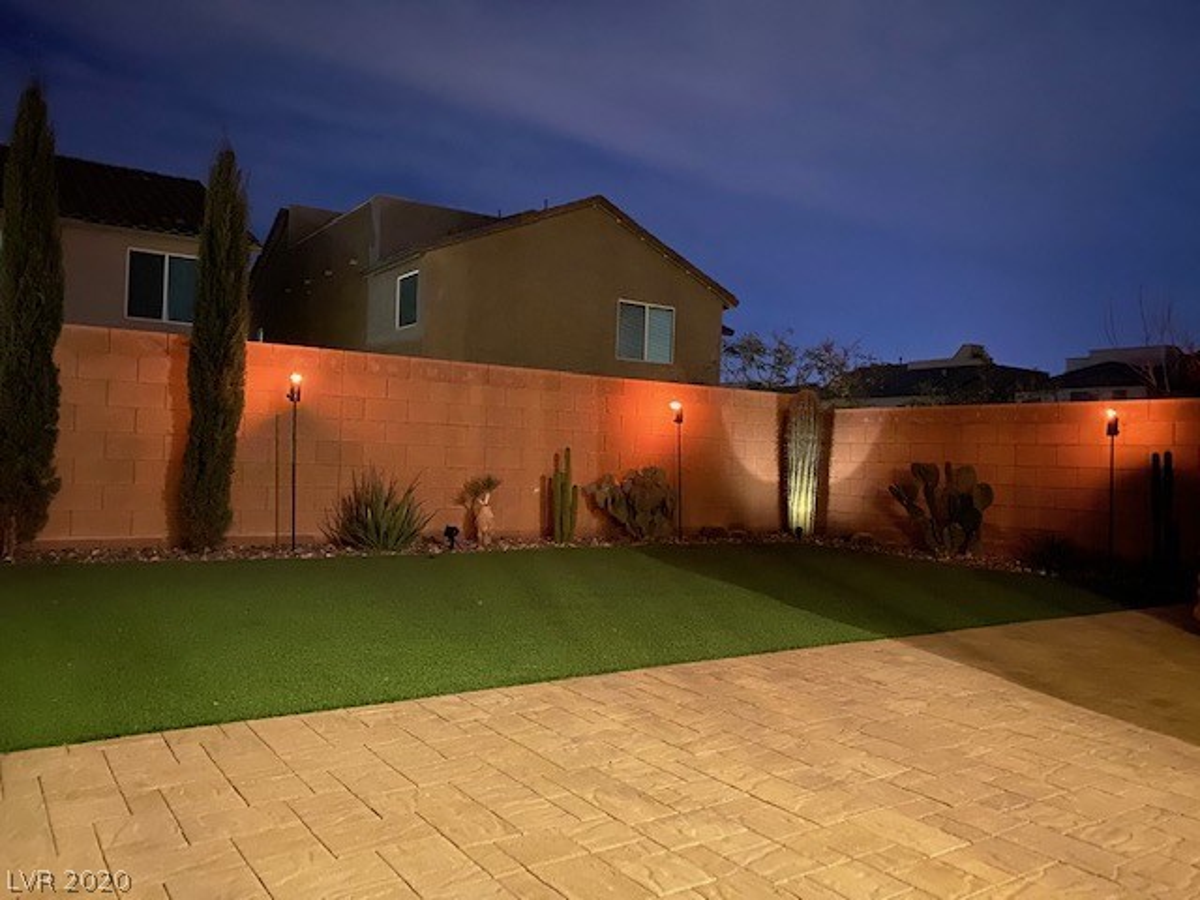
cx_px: 600
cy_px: 450
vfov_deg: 53.1
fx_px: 901
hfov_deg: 67.3
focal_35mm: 26
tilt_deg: -0.7
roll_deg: -2.9
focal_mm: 4.25
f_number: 1.8
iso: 1250
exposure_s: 1/8
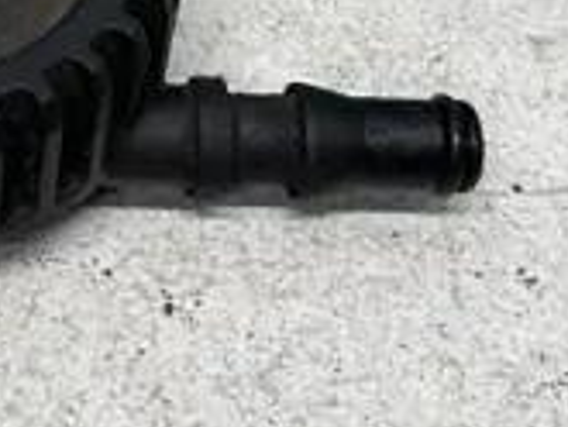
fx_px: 1658
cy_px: -124
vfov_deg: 14.1
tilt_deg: -43.2
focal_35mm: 101
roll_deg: +0.1
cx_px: -131
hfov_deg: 18.3
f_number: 1.6
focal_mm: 4.2
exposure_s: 1/50
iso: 64
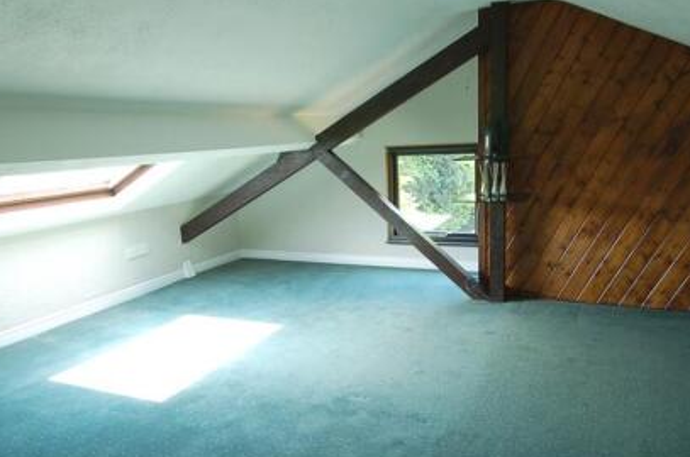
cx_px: 339
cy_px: 224
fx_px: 555
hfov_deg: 63.7
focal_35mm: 29
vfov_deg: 44.8
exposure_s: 1/15
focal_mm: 12
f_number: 4.5
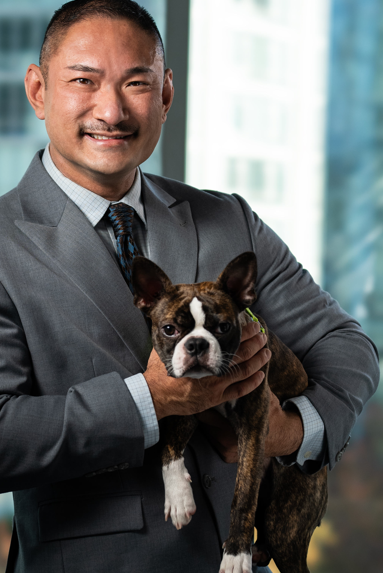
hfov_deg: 9.9
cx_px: 139
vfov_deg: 14.9
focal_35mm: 138
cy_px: 304
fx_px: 2199
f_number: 5.6
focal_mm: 100
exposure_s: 1/320
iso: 400
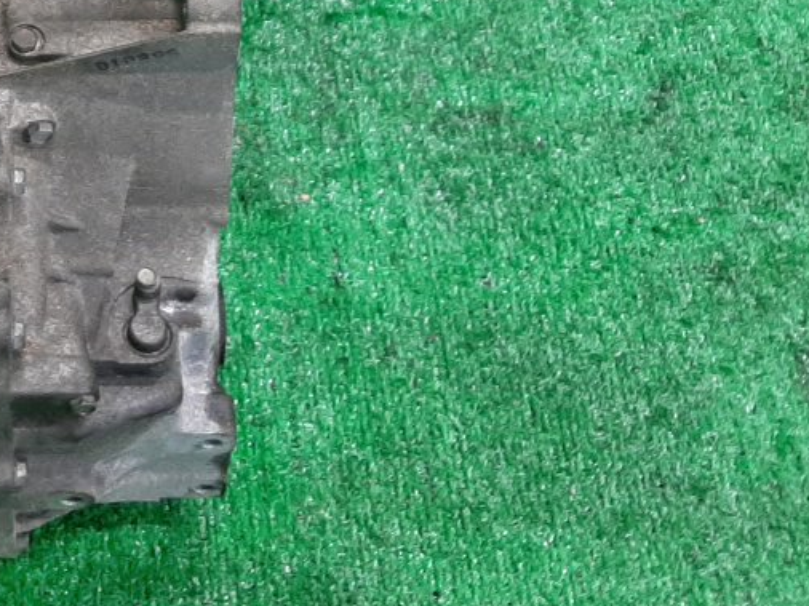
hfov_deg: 24.4
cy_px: -54
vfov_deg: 19.1
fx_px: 1729
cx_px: -101
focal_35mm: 74
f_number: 1.7
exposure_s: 1/50
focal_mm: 3.93
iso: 134
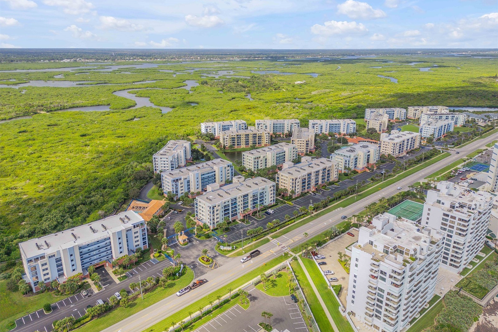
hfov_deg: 71.5
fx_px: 346
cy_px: 159
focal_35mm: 25
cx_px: 249
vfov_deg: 51.3
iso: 100
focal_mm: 6.72
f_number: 1.7
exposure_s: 1/1500
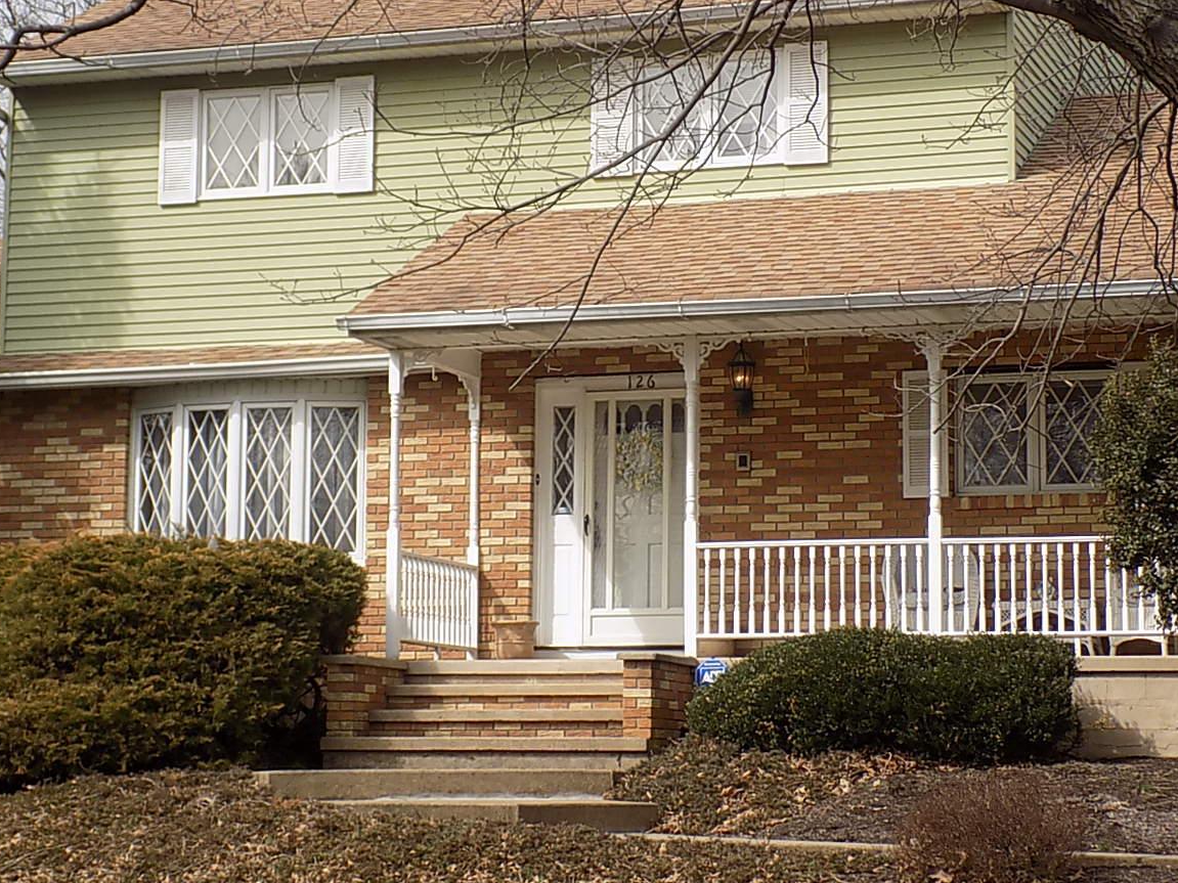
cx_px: 558
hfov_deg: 23.8
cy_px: 384
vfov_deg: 18.0
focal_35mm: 82
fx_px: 2790
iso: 80
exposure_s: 1/640
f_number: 4
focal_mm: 10.5
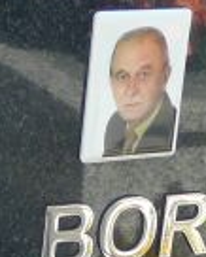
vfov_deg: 8.5
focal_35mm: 225
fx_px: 1713
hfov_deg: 6.9
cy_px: 283
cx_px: 117
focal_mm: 7.3
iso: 80
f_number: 3.4
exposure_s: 1/200
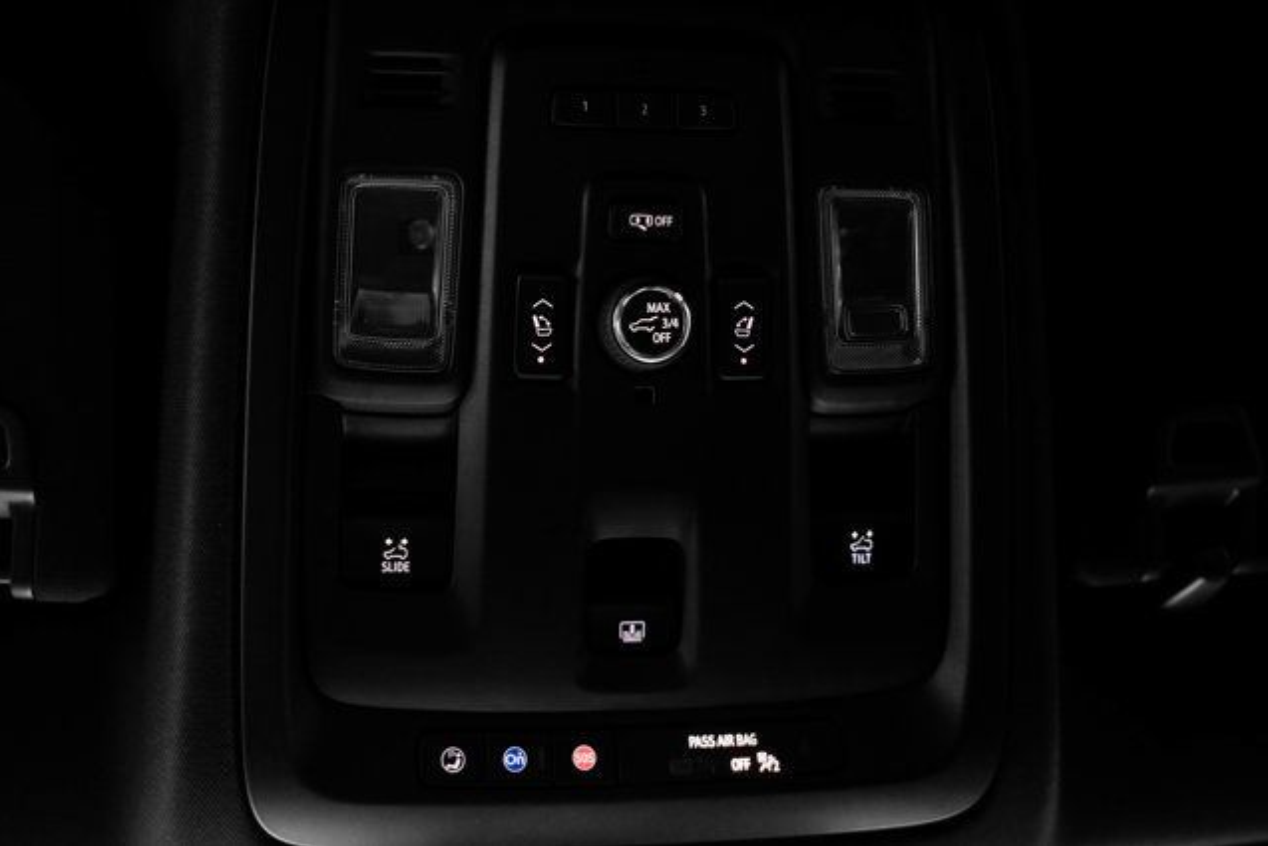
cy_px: 409
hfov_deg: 61.2
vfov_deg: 43.6
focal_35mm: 30
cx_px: 489
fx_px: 1057
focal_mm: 24
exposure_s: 1/160
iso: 1600
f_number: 2.8
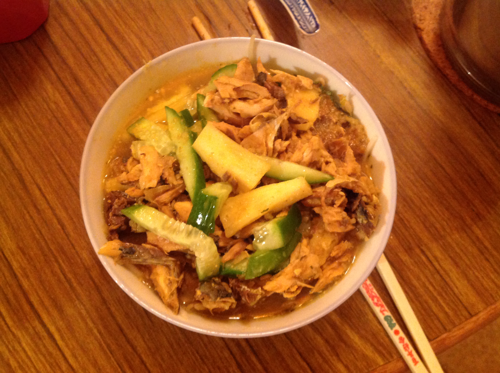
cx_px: 250
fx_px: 505
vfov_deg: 40.6
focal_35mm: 35
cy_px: 186
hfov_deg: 52.7
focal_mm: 4.28
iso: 500
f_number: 2.4
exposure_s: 1/15
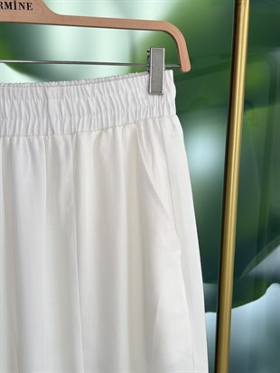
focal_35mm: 48
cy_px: 186
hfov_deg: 30.3
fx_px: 517
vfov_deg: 39.6
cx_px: 140
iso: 64
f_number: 1.78
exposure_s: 1/636
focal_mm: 6.76
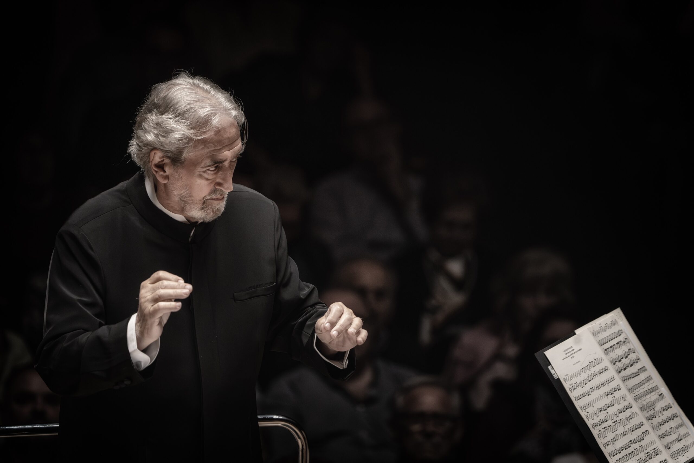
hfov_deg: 5.0
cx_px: 347
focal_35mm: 415
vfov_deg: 3.3
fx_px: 8000
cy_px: 232
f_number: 6.3
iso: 3200
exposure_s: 1/500
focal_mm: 415
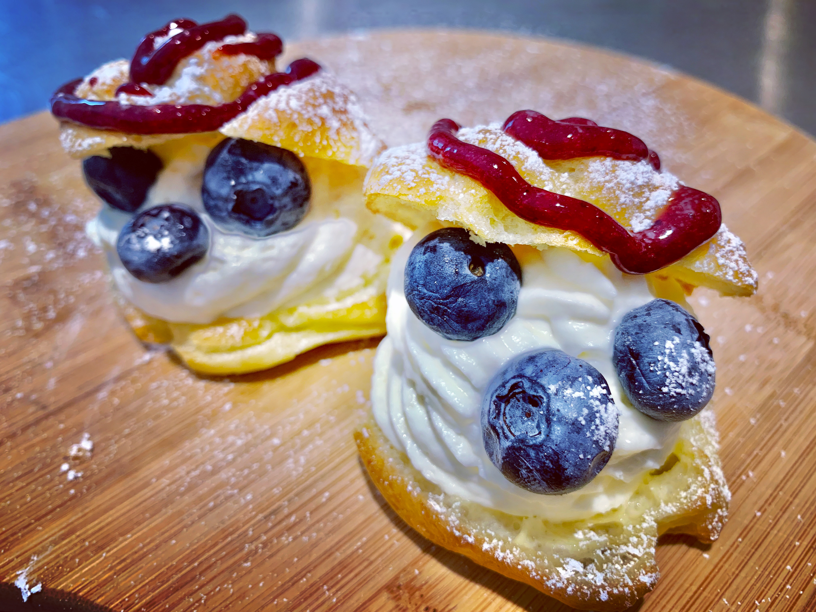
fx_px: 613
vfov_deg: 53.1
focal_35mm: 26
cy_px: 306
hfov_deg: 67.3
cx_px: 408
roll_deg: +0.9
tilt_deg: -42.9
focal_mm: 4.25
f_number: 1.8
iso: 100
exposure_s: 1/120
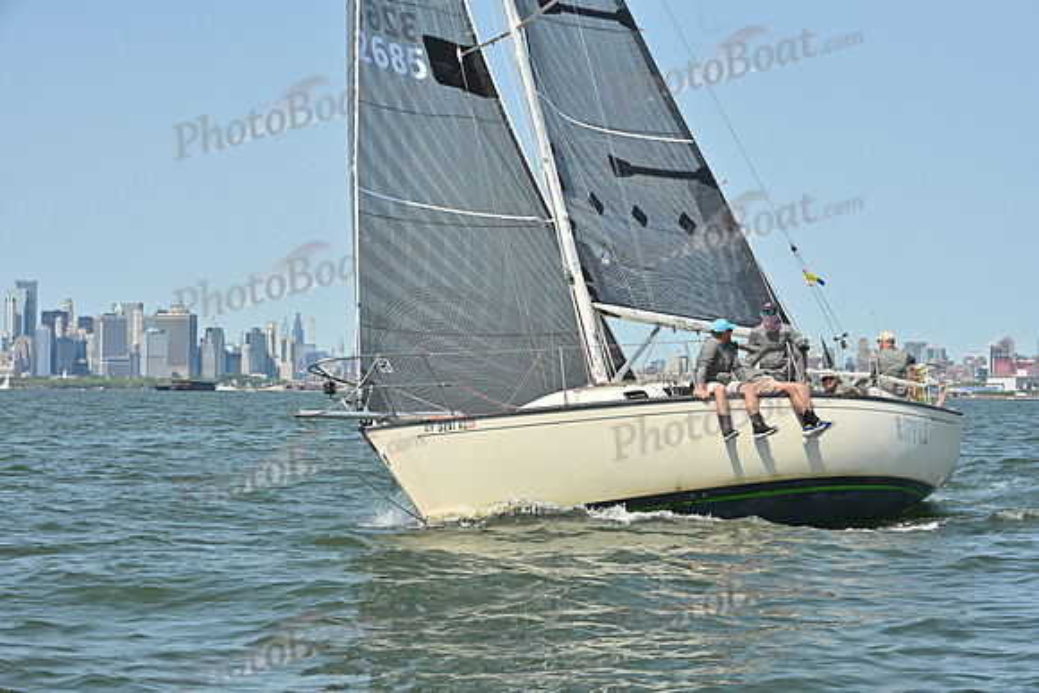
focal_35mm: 80
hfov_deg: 25.4
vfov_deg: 17.1
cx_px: 520
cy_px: 346
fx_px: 2309
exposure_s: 1/1000
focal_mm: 80
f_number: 10
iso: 320
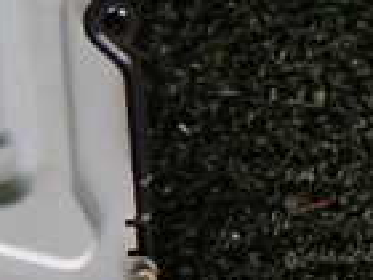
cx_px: -336
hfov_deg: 13.4
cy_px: 45
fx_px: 1390
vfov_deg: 11.4
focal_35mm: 129
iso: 200
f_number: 2.3
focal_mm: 5.4
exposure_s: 1/125
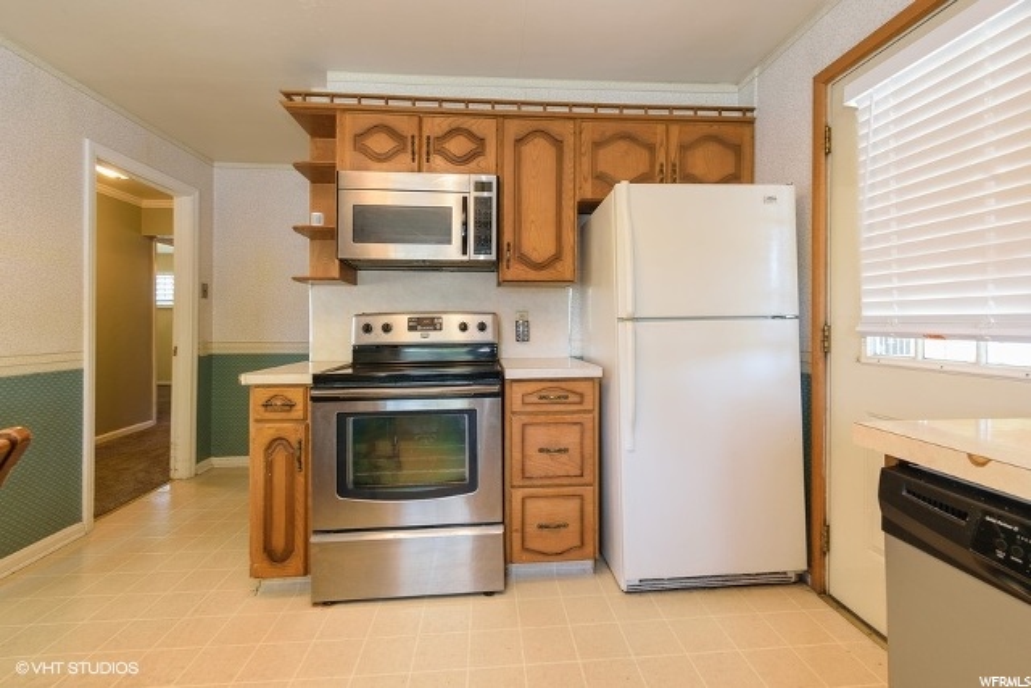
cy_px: 344
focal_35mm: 15
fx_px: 430
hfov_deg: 100.4
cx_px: 516
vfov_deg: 77.4
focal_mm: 10
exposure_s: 1/5
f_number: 8
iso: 200
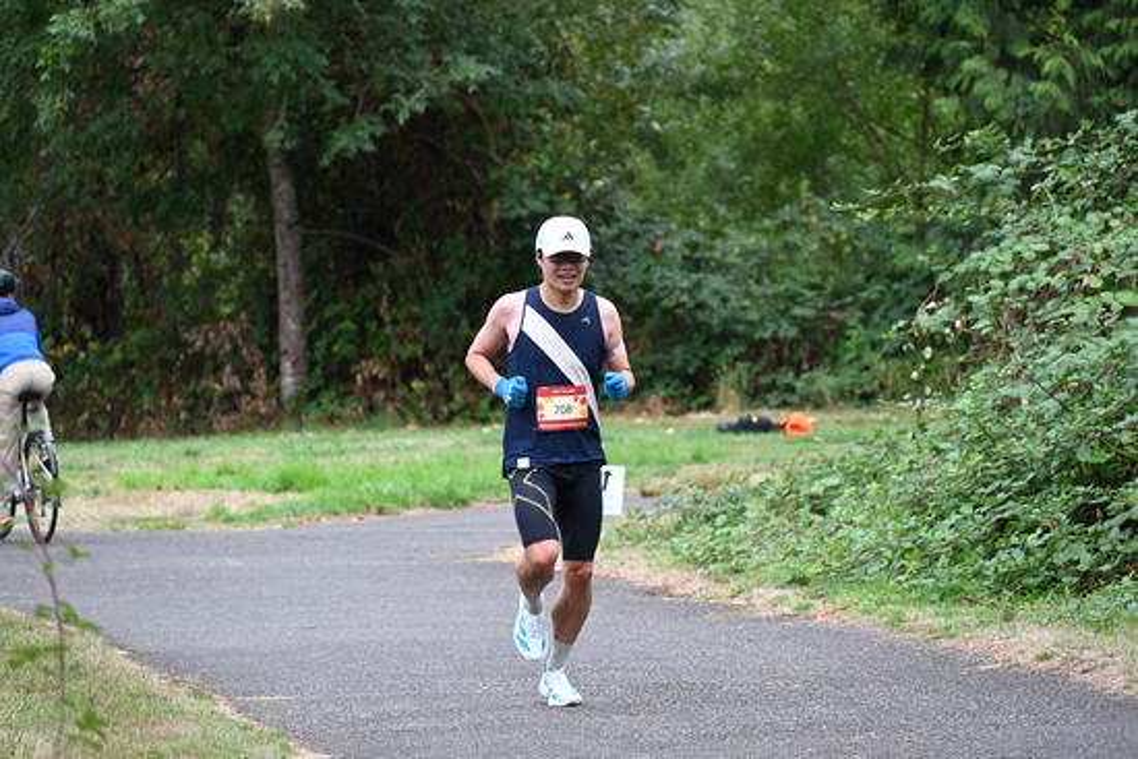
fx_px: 6323
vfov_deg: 6.9
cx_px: 569
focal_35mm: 200
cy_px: 380
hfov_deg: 10.3
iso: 900
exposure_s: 1/250
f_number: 6.3
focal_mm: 200
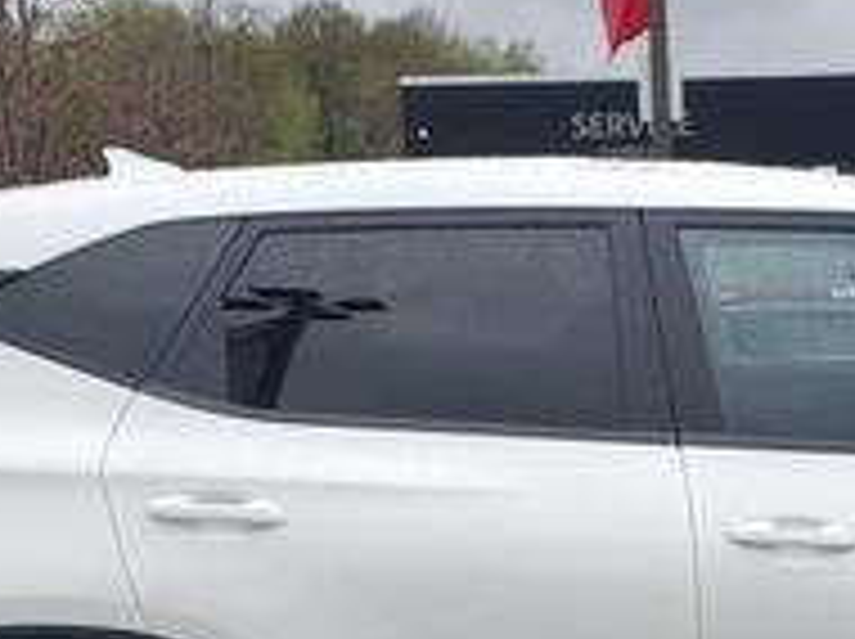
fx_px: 1702
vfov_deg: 20.6
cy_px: 644
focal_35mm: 69
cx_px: 774
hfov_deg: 27.2
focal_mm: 4.3
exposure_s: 1/714
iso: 50
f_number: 2.4
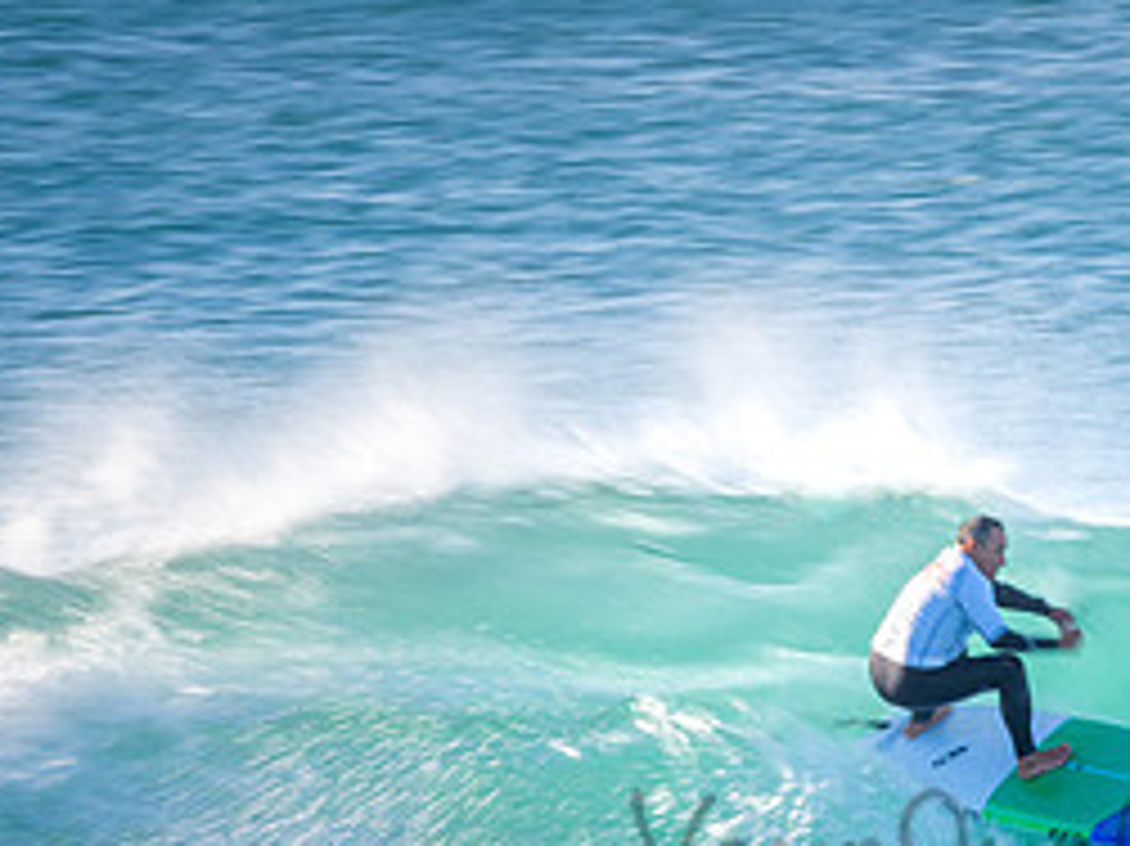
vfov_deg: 0.9
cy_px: 821
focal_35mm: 1665
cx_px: 1094
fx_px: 54326
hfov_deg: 1.2
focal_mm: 500
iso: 100
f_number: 20
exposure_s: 1/30
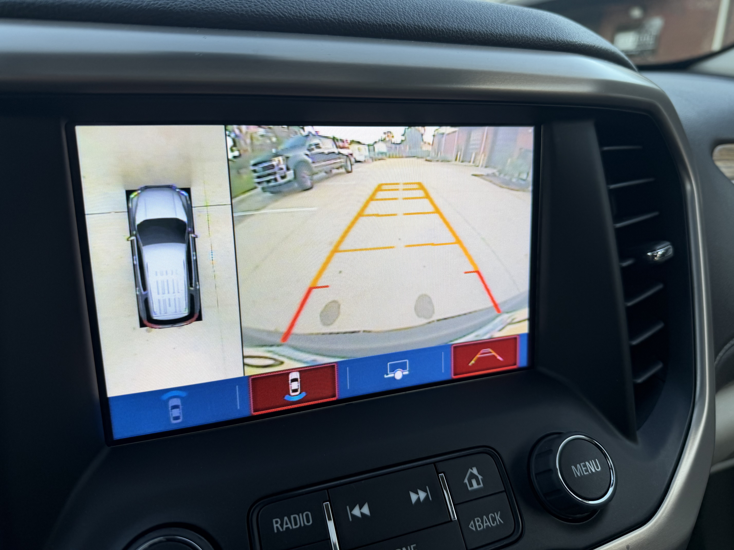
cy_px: 275
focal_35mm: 24
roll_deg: -1.2
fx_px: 509
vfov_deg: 56.8
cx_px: 367
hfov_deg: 71.6
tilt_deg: -18.1
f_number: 1.78
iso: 50
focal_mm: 6.76
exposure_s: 1/121
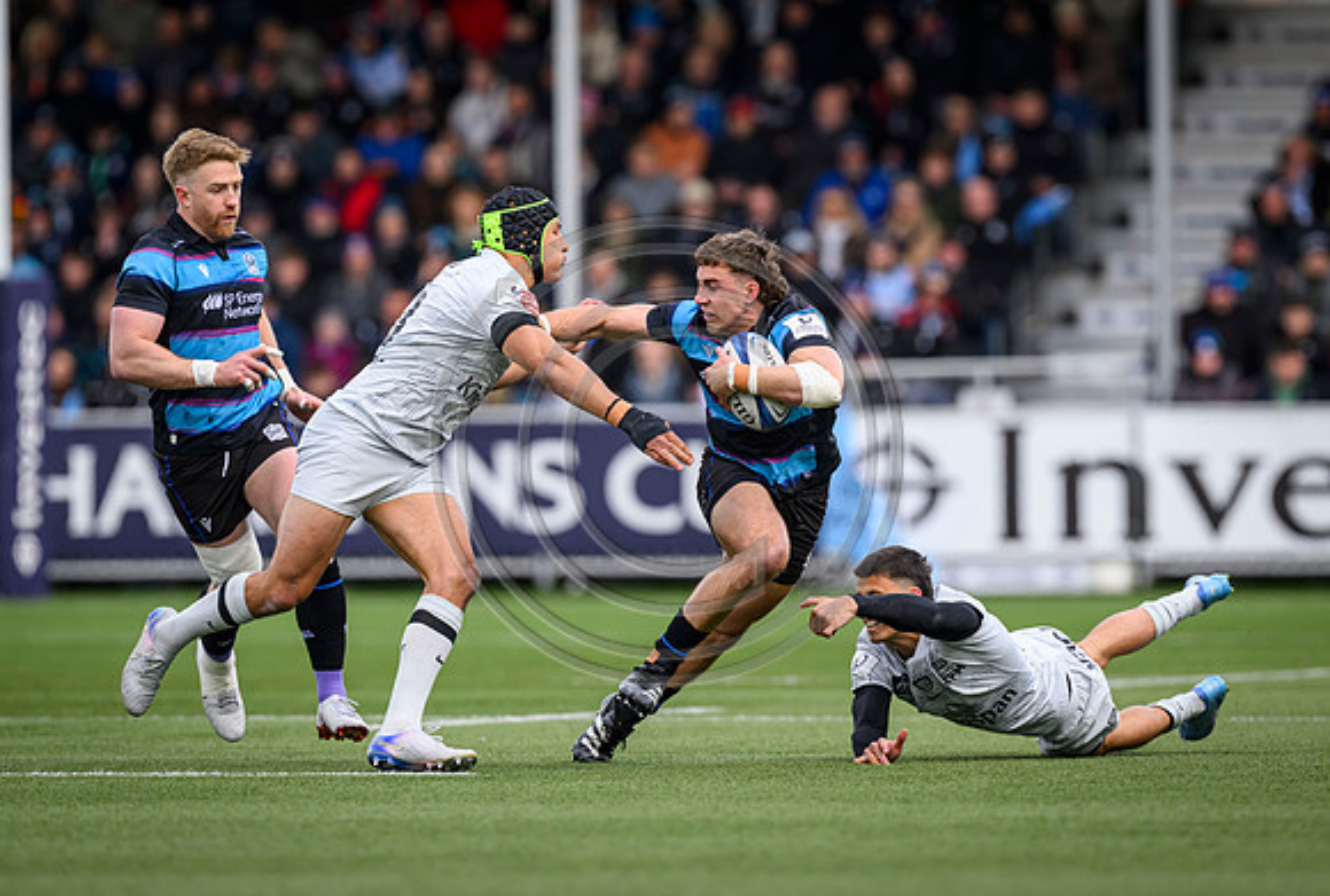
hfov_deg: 4.2
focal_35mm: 495
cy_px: 389
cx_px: 649
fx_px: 18345
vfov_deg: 2.8
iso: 500
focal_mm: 400
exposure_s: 1/2000
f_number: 4
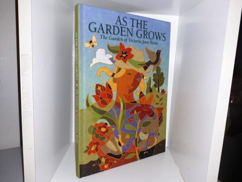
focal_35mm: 28
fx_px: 196
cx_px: 121
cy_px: 91
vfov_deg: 49.7
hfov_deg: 63.4
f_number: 1.7
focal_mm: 3.7
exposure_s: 1/60
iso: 40
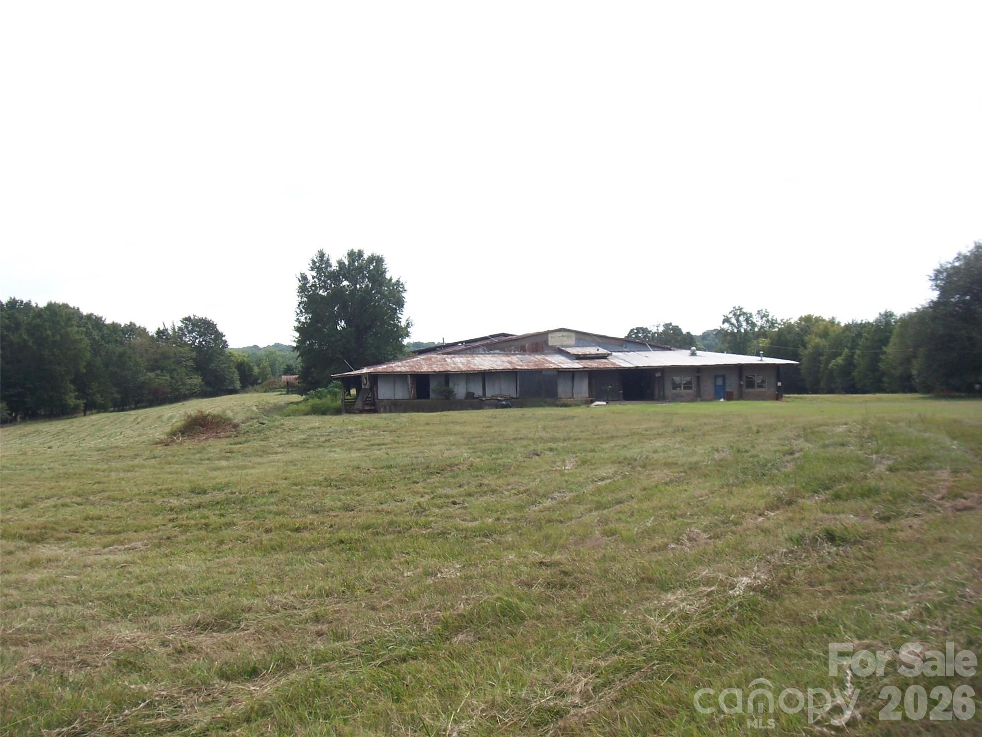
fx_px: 1106
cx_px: 491
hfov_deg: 47.9
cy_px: 368
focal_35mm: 39
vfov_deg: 36.8
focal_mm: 6.4
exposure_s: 1/320
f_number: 3.9
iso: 64
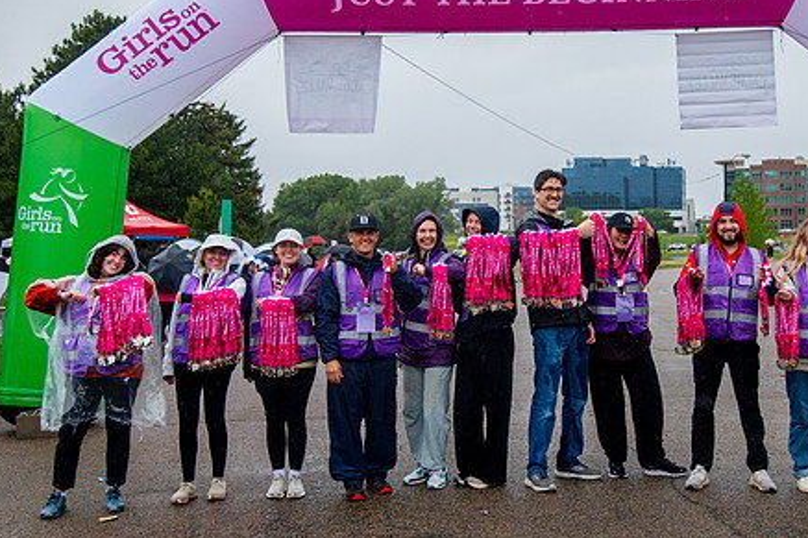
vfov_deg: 26.9
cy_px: 199
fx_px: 1122
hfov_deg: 39.4
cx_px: 494
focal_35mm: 50
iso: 1600
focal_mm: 32
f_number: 4
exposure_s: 1/3200
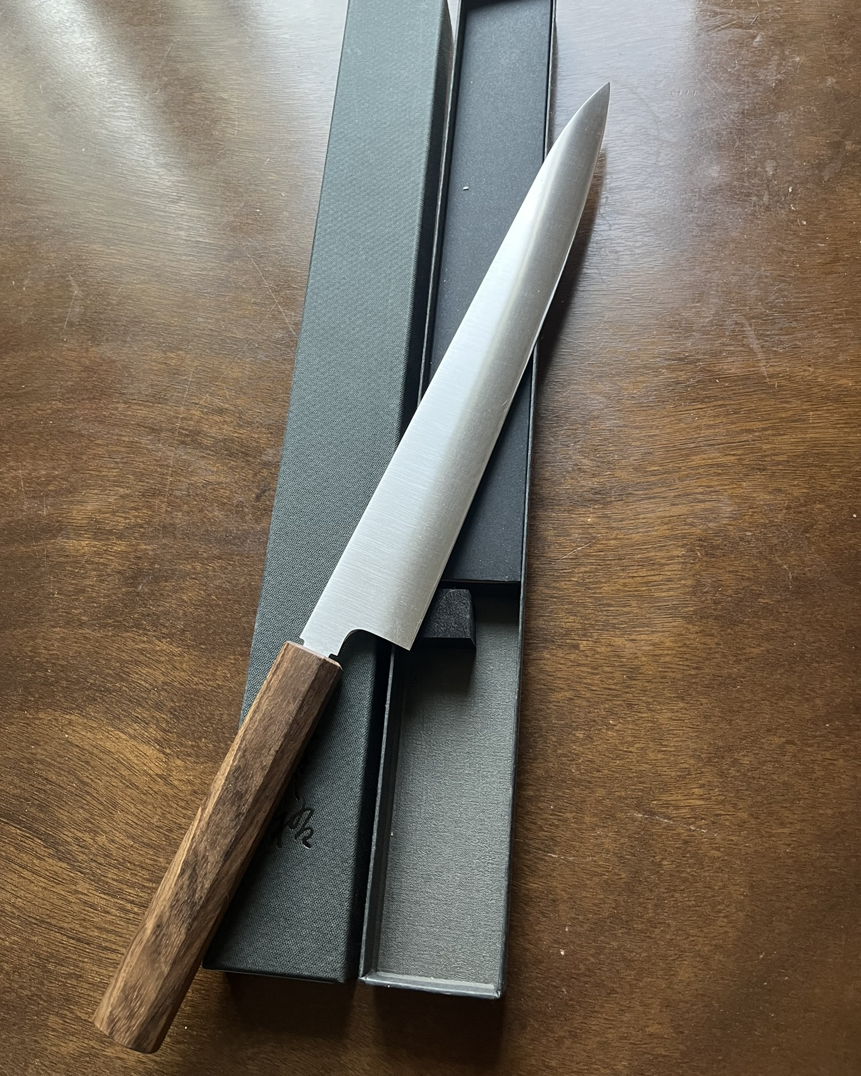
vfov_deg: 62.2
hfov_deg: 51.5
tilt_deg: -67.1
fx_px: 892
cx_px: 419
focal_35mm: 28
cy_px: 515
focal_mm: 5.1
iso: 200
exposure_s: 1/60
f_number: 1.6
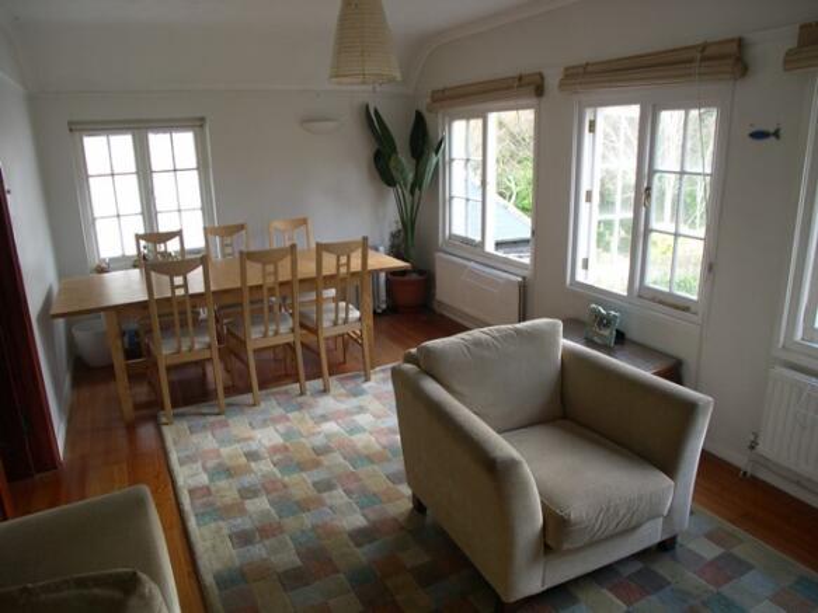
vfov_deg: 37.7
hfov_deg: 49.0
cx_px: 409
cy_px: 306
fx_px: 898
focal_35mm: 38
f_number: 2.8
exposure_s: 1/40.2
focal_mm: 8
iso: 100
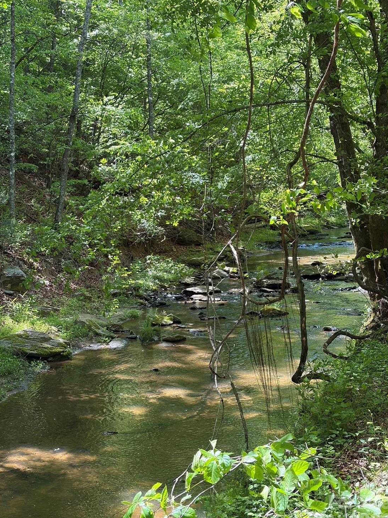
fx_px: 822
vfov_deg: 34.9
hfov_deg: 26.6
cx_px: 187
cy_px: 260
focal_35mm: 55
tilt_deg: -6.2
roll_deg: +1.3
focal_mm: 5.96
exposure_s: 1/125
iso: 32
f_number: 1.6
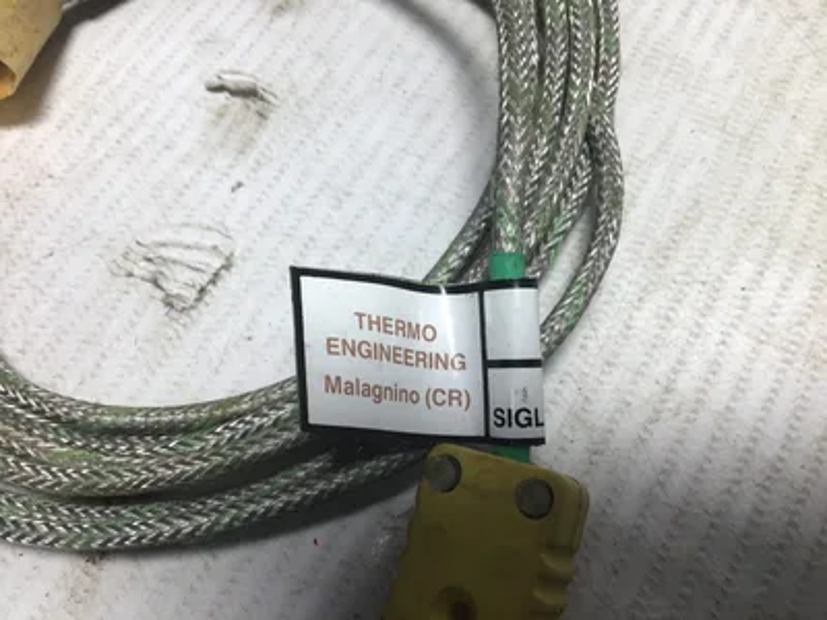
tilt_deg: -64.0
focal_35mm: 31
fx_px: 741
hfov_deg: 58.4
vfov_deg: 45.4
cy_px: 310
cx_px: 414
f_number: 2.4
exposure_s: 1/120
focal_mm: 3.3
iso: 32
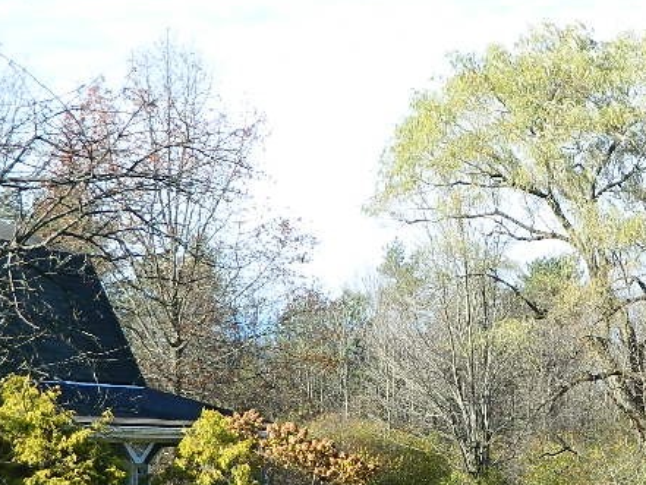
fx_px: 1344
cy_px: 358
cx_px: 688
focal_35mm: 72
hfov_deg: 25.3
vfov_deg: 20.3
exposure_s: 1/320
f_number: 3.2
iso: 80
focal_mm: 5.6
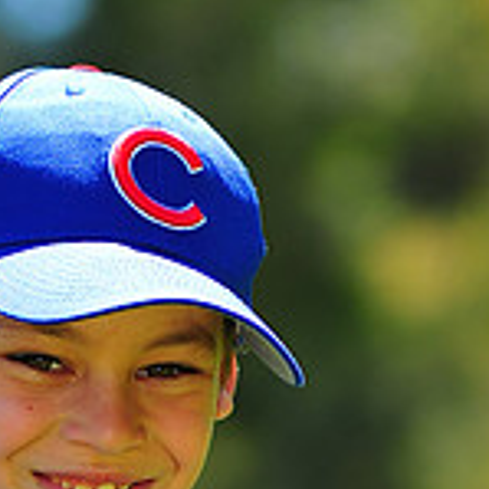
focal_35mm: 594
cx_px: 62
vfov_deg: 2.9
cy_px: 761
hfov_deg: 2.9
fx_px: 9493
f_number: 5
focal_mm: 180
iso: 200
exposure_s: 1/500
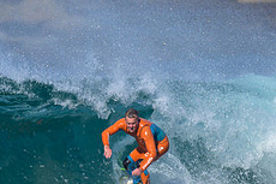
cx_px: 87
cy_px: 176
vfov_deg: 0.5
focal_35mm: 2776
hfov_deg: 0.7
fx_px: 21267
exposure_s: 1/2000
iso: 220
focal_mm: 800
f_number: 6.3
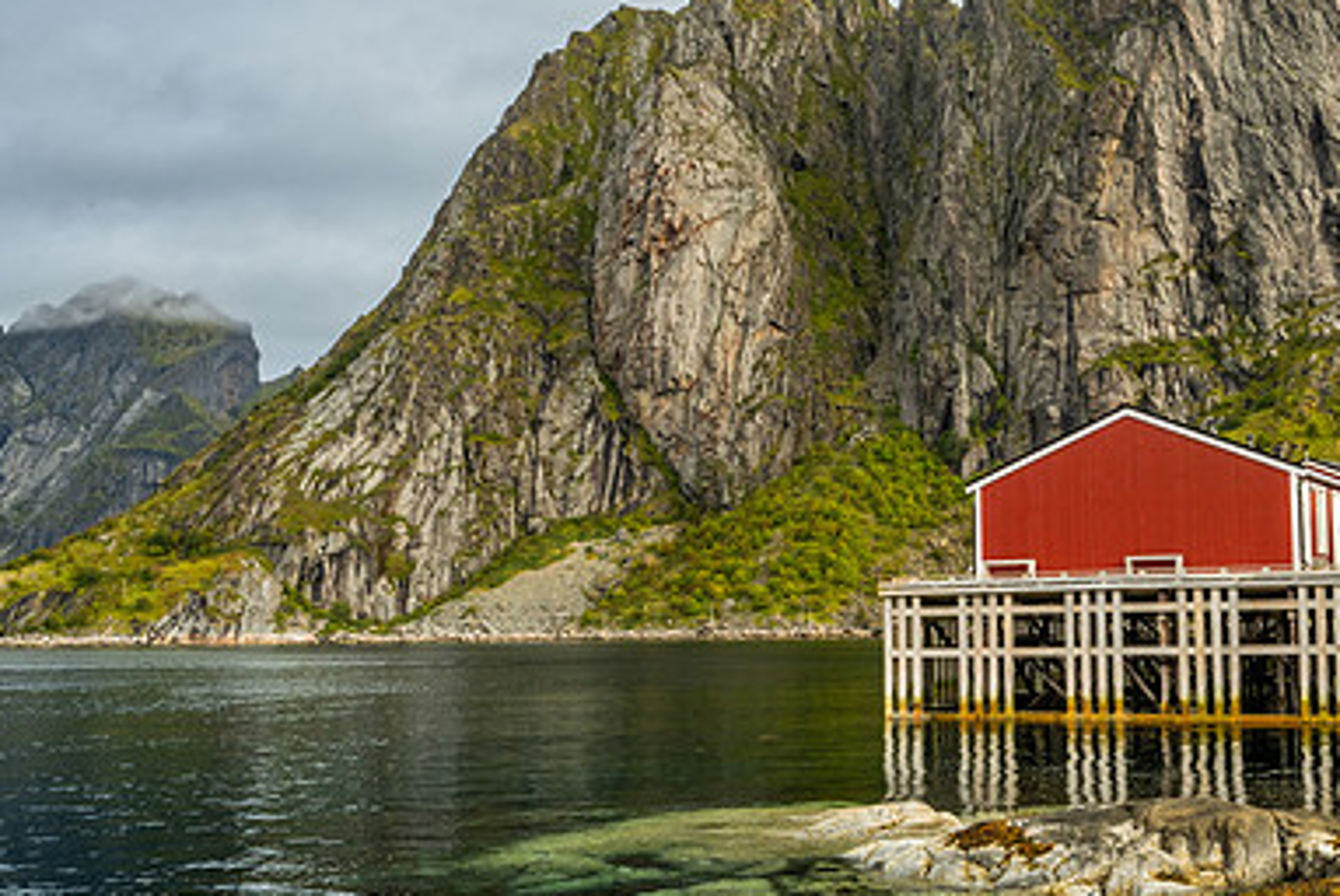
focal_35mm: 43
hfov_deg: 44.3
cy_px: 432
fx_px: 1602
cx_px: 952
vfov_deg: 31.2
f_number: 18
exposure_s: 1/40
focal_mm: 28
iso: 200
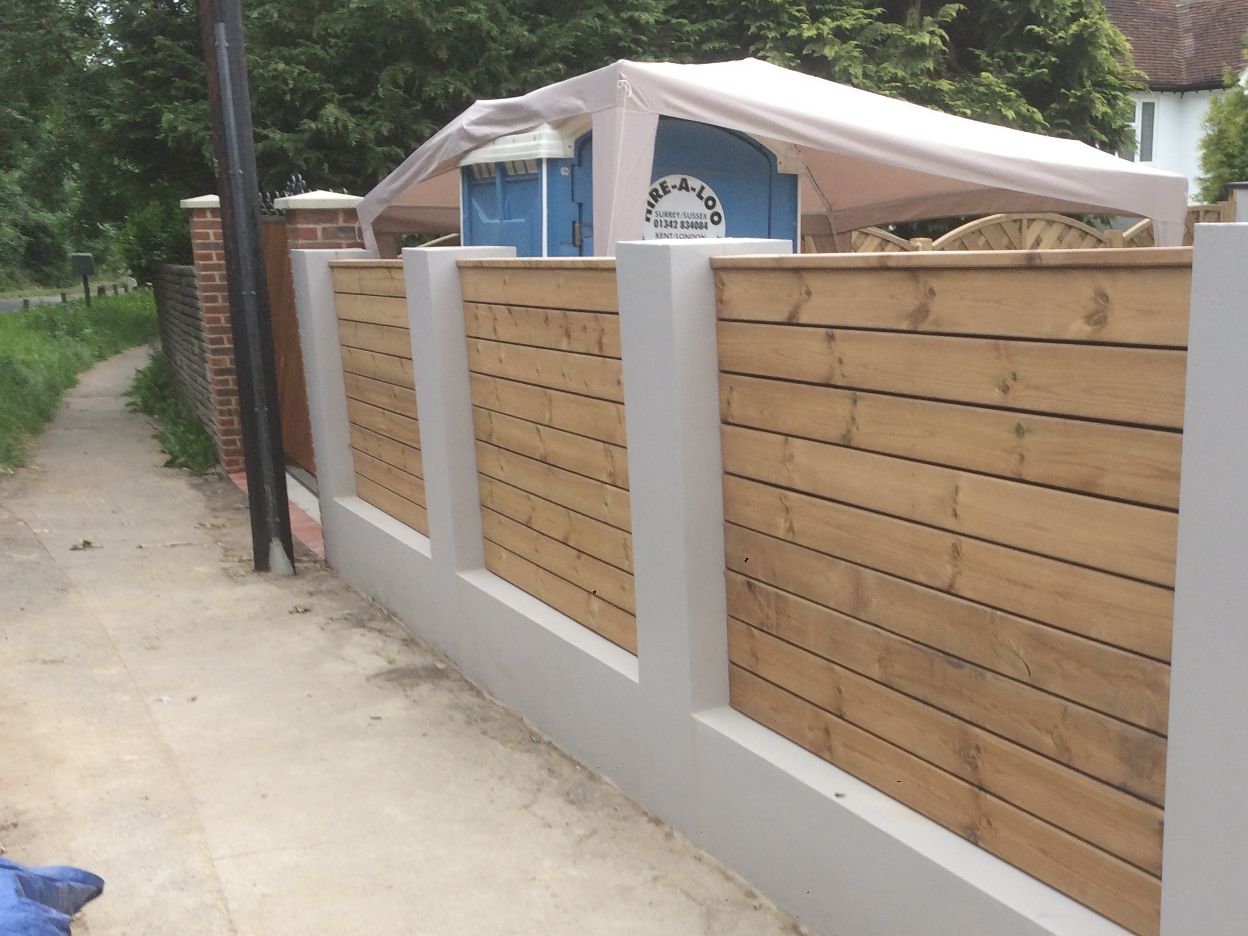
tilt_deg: -21.0
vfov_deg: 32.3
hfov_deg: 42.4
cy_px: 691
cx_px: 822
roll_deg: +1.1
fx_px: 1586
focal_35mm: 44
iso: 50
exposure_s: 1/50
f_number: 2.2
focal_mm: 4.15
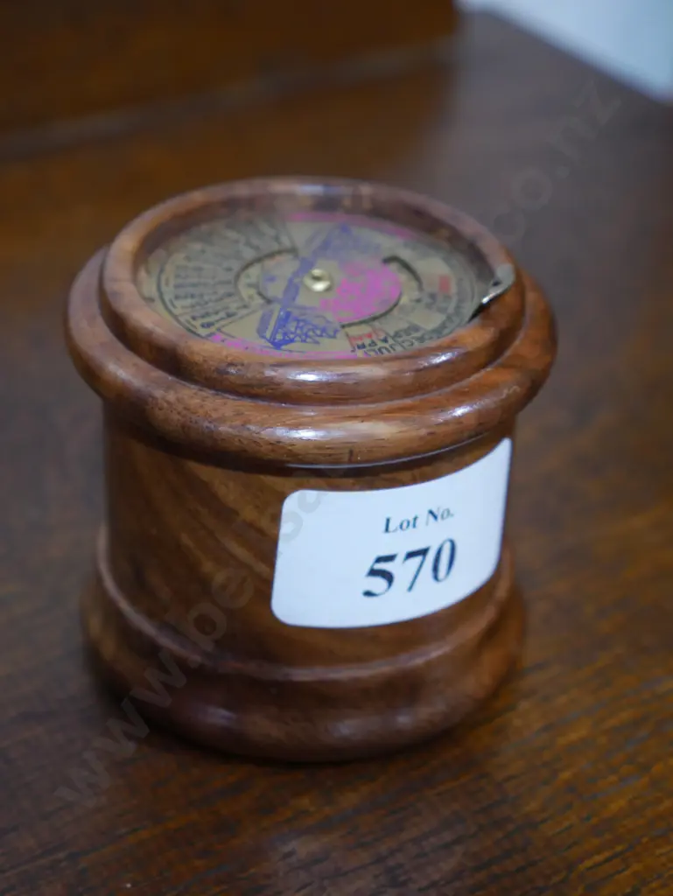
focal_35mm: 74
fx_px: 1917
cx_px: 336
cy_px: 448
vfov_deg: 26.3
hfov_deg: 19.9
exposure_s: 1/80
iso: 2000
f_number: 5.5
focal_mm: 37
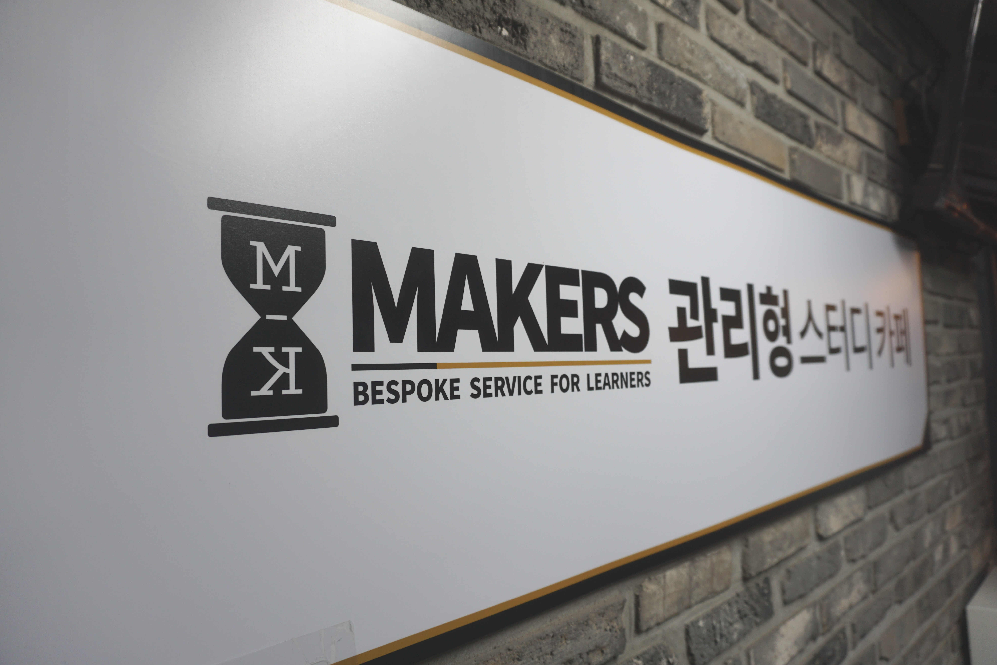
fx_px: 665
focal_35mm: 24
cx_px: 498
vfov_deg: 53.1
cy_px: 332
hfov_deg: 73.7
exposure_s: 1/60
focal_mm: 16
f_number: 3.5
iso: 200
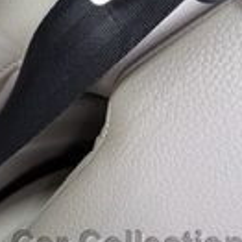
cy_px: -159
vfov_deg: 15.1
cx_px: -286
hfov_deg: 13.5
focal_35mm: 104
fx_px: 823
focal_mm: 6.76
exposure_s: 1/121
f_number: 1.78
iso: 200
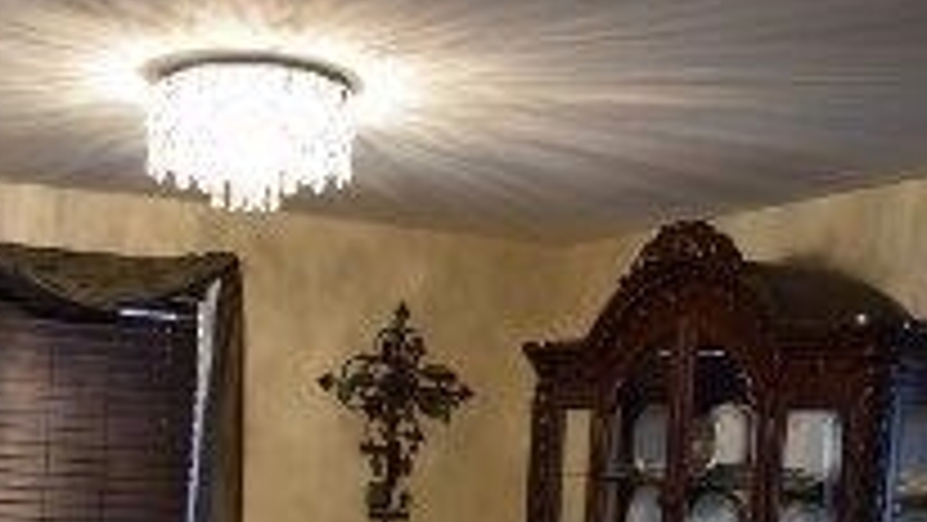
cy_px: 587
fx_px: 1352
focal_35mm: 55
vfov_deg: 20.7
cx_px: 180
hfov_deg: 36.5
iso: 800
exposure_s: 1/60
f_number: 4
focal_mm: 18
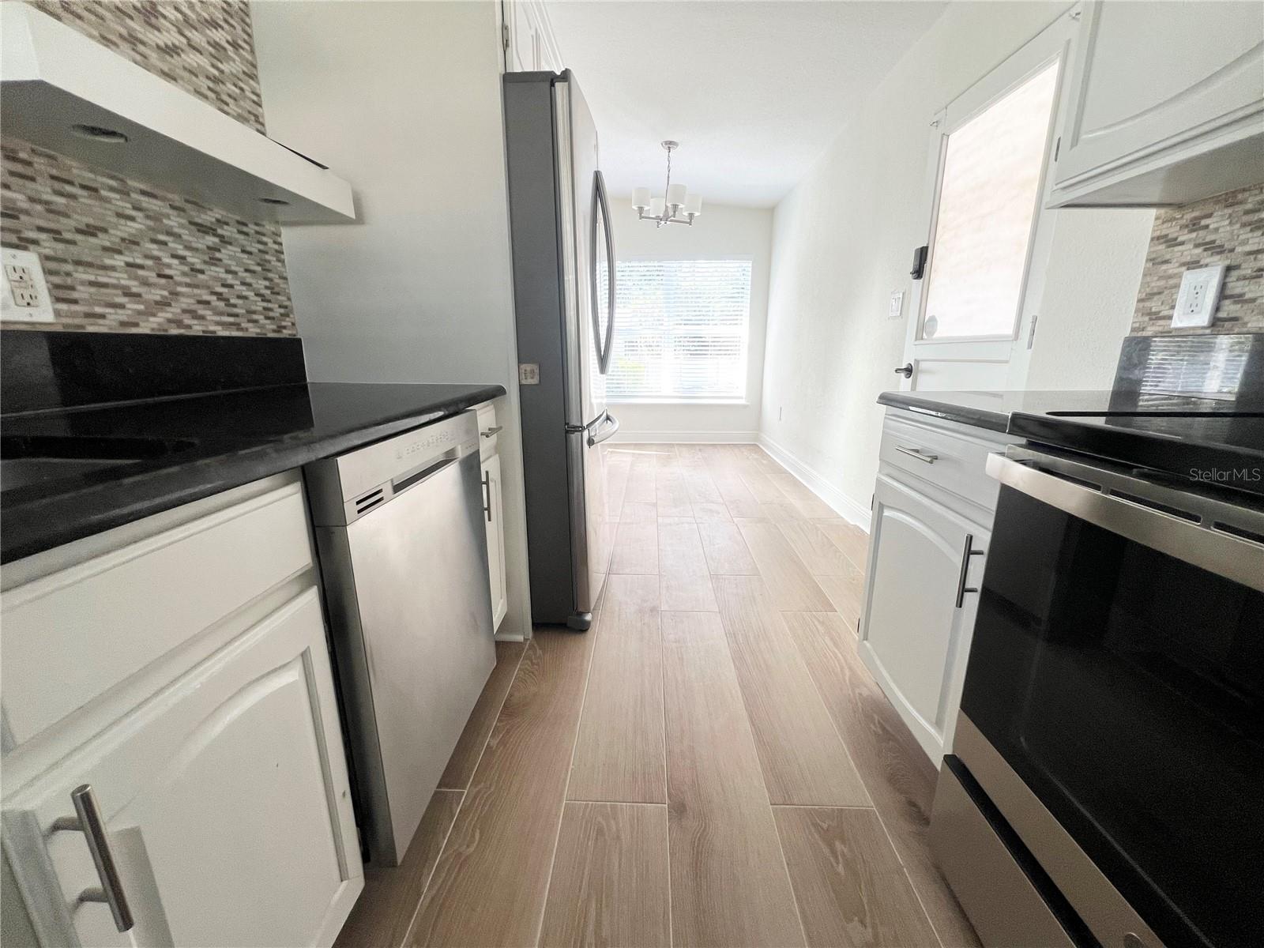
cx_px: 632
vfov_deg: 89.9
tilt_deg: -14.0
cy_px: 474
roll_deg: -1.5
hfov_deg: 106.2
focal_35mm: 13
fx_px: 475
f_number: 1.8
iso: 64
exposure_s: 1/99
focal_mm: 1.57
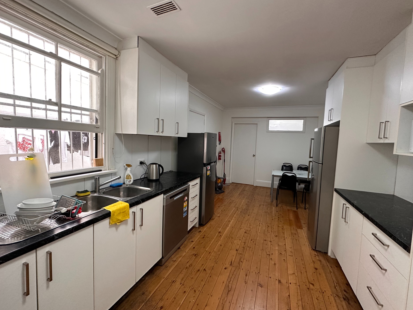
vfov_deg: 81.7
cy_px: 152
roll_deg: -2.3
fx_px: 179
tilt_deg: -3.3
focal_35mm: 15
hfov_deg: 98.2
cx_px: 208
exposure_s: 1/100
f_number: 2.2
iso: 320
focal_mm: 2.22
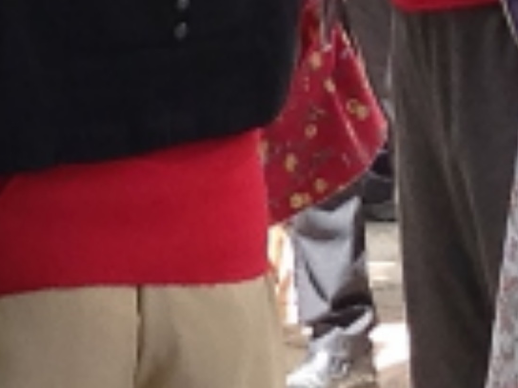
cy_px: 829
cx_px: -462
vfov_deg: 7.2
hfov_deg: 9.4
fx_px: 2963
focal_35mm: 198
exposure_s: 1/120
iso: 50
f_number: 2.4
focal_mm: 4.12
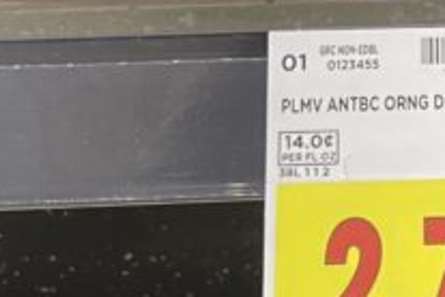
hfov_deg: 14.9
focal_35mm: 134
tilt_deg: -31.8
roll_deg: +0.6
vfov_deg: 9.9
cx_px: 507
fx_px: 1656
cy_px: -181
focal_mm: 4.2
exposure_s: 1/43
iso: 200
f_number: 1.6
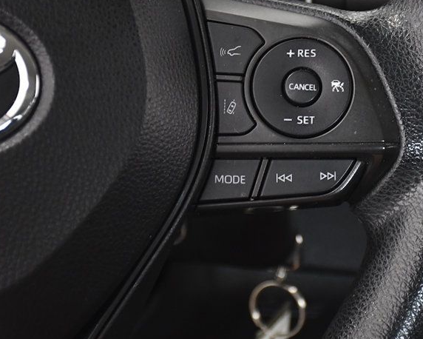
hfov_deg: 14.6
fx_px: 1641
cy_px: 103
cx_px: 301
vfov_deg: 11.8
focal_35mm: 131
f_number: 4.8
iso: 2500
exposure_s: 1/160
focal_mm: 52
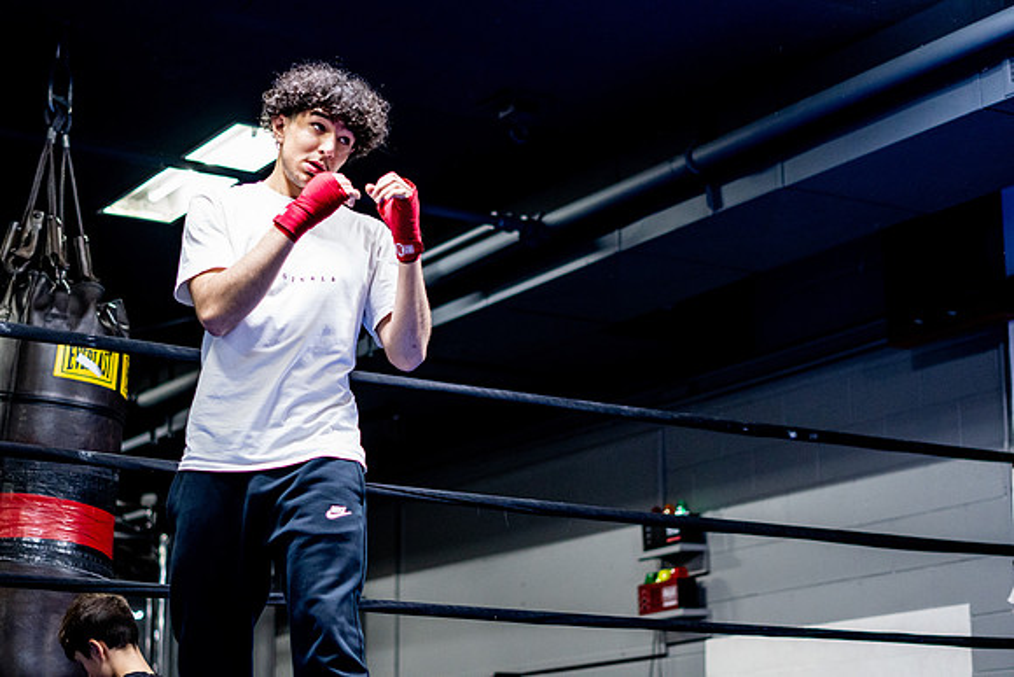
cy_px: 338
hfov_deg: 27.0
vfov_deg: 18.2
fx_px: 2113
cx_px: 507
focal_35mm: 75
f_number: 1.8
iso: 2000
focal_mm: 50
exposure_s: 1/500
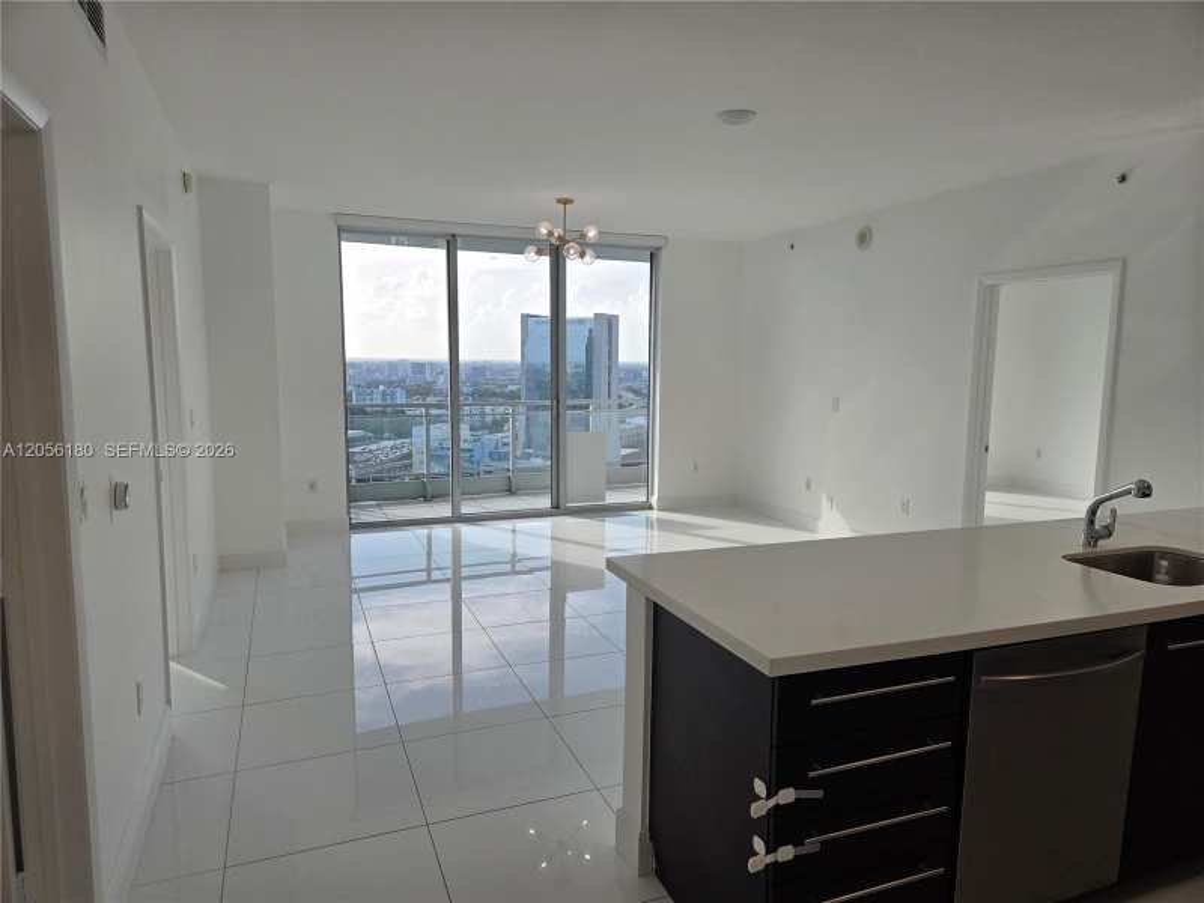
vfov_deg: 58.9
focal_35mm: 23
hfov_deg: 73.9
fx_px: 800
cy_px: 452
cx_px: 602
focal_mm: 5.4
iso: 25
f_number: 1.8
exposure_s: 1/694
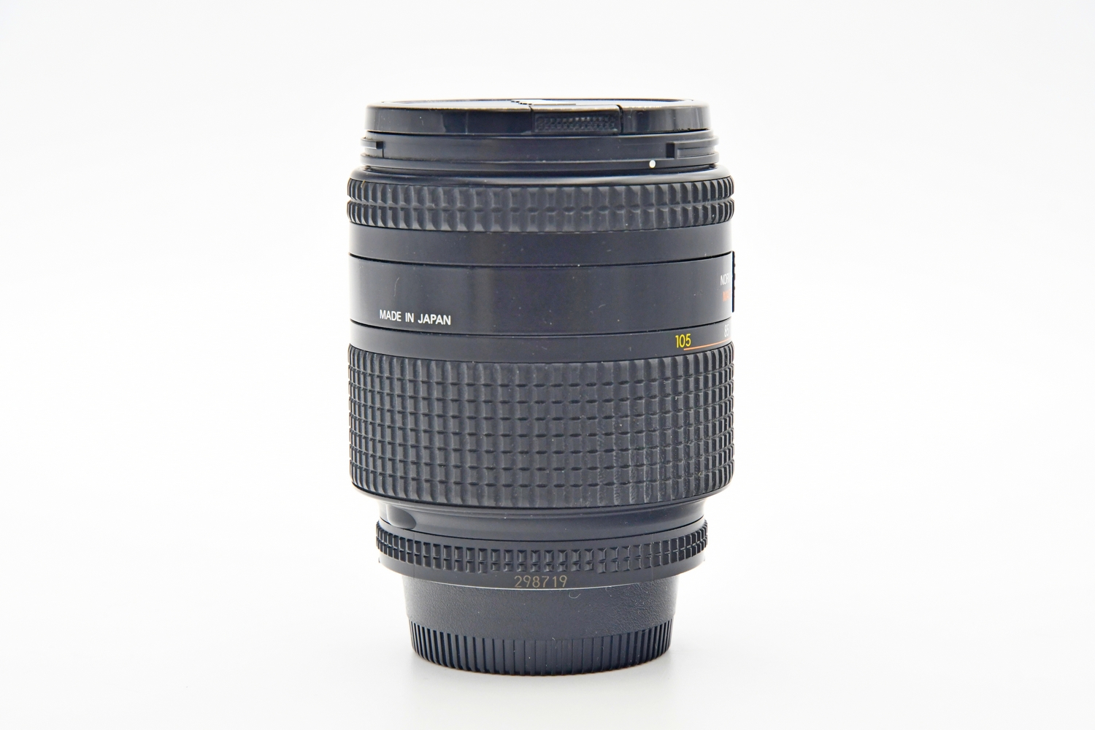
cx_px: 548
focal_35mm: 99
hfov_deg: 20.6
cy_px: 365
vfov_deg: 13.8
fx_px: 3011
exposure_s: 1/125
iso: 1250
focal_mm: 66
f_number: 8
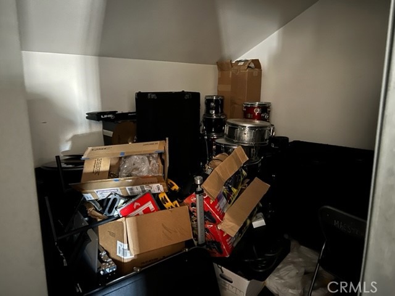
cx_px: 198
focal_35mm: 26
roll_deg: -0.1
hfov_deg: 67.3
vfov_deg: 53.1
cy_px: 148
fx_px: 297
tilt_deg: -13.4
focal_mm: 5.7
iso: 1000
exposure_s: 1/9
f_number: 1.5
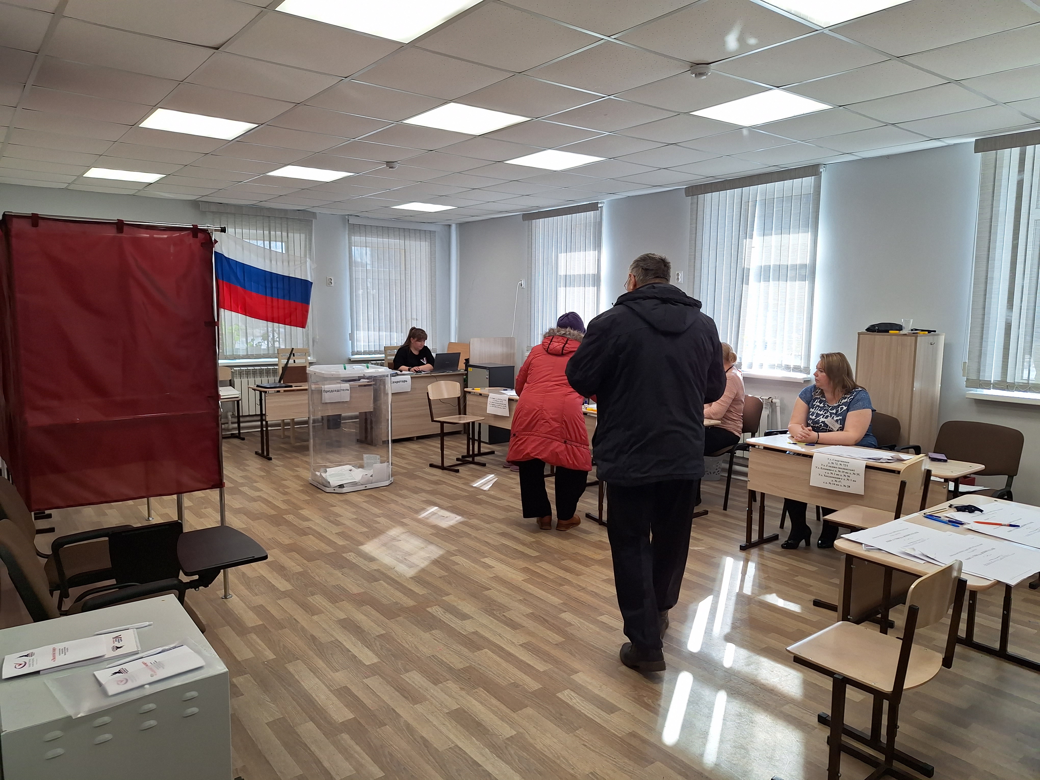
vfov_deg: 58.9
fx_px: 691
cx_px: 520
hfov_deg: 73.9
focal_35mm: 23
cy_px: 390
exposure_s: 1/191
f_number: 1.8
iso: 40
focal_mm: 5.54
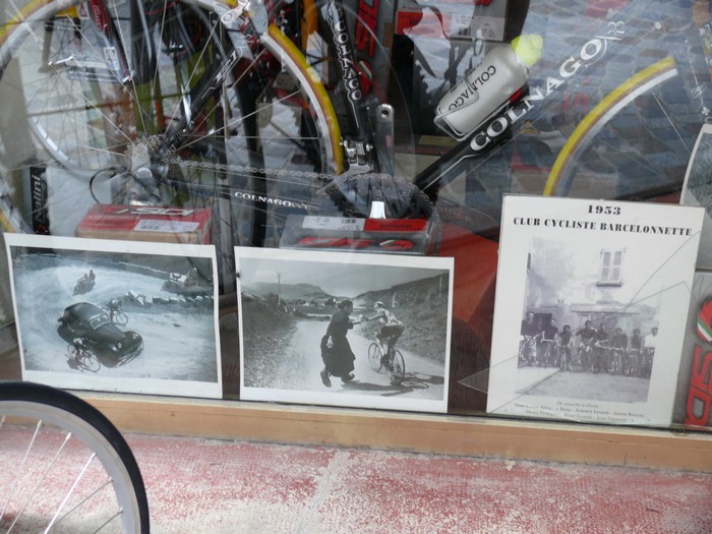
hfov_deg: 29.0
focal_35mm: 67
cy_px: 267
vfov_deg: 21.9
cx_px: 356
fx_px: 1378
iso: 125
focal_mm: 14.3
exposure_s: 1/30
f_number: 3.2
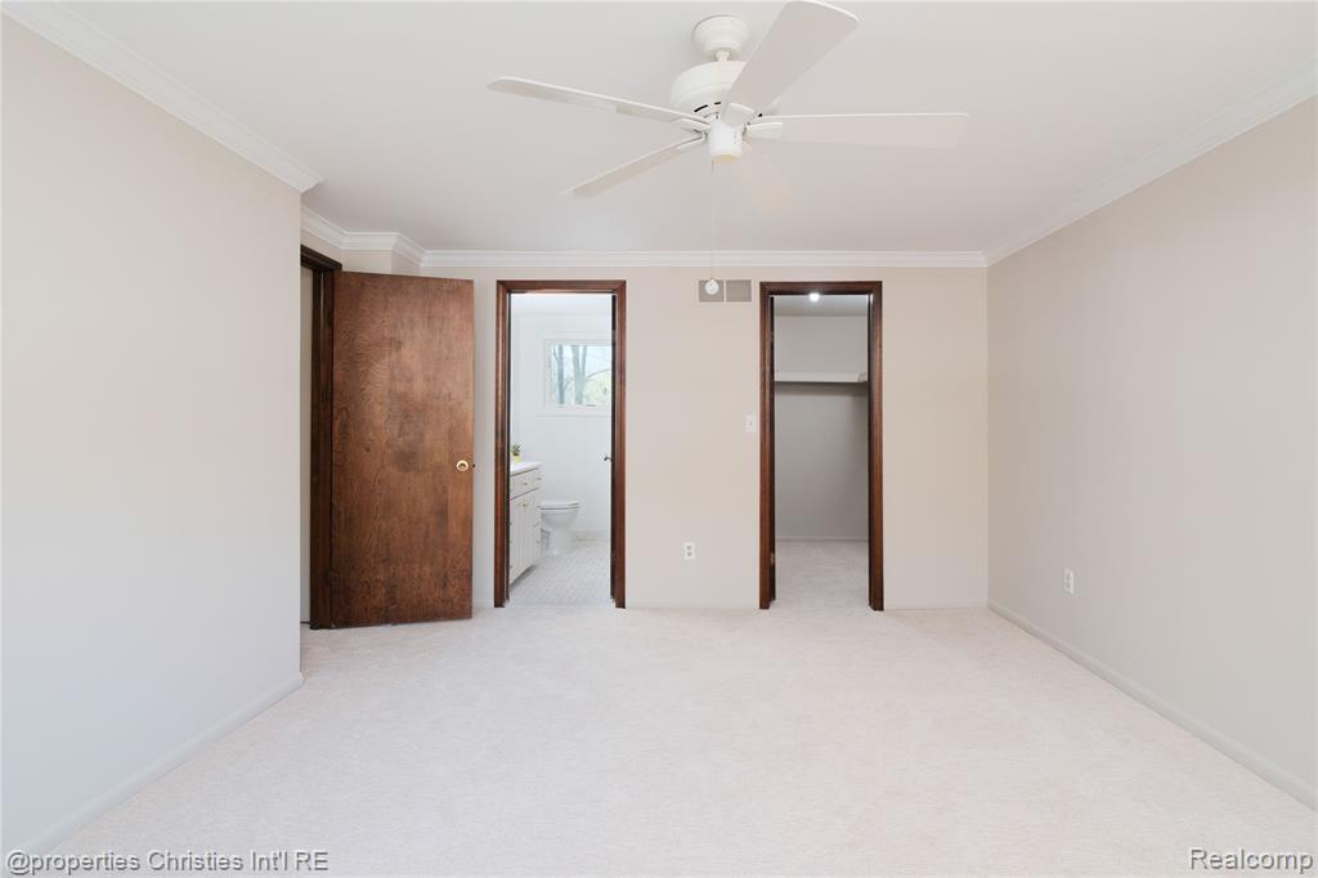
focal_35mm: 18
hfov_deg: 90.0
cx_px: 659
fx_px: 659
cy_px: 439
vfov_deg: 67.3
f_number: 7.1
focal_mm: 12
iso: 800
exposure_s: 1/60
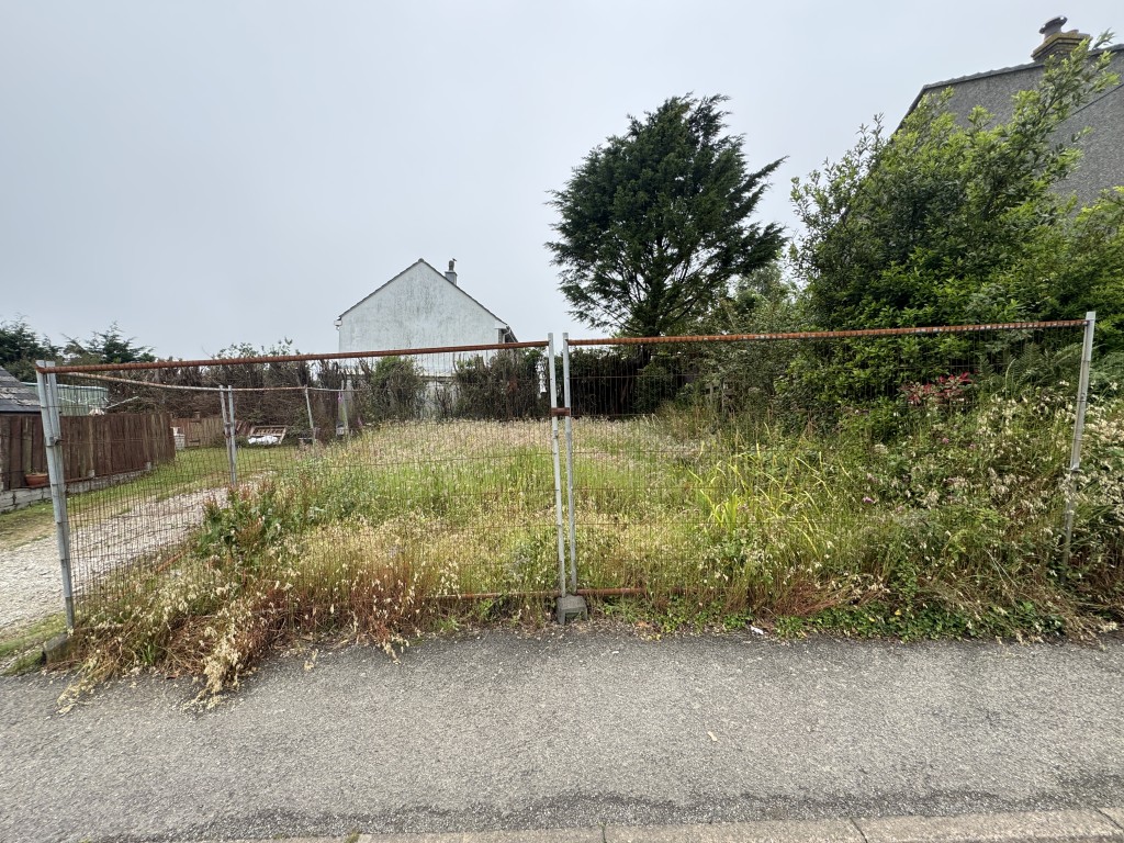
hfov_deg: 102.1
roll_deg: -2.0
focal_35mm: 14
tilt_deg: +1.2
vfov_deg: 85.7
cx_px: 562
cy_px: 422
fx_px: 455
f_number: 2.2
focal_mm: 2.22
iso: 40
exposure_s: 1/537
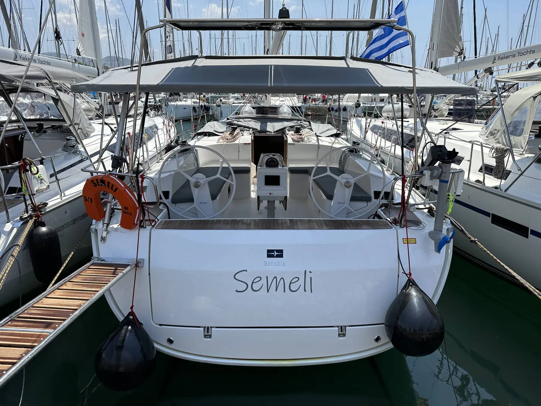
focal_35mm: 24
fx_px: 375
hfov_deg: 71.6
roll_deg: -0.6
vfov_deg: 56.8
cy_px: 203
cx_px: 270
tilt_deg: -16.1
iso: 80
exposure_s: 1/5263
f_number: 1.78
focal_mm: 6.86
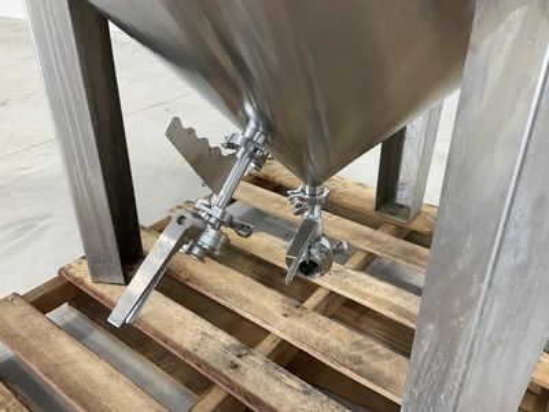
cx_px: 274
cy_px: 206
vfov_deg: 48.2
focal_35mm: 29
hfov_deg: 61.7
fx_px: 460
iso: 64
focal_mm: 3
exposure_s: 1/103
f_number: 1.8
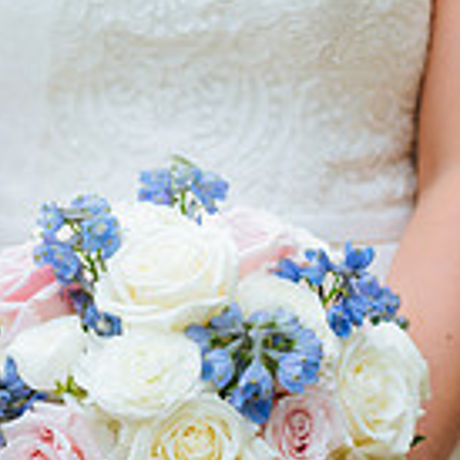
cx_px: 203
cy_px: 175
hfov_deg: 9.0
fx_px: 2932
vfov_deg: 9.0
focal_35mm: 195
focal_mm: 70
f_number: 2.8
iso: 125
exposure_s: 1/400
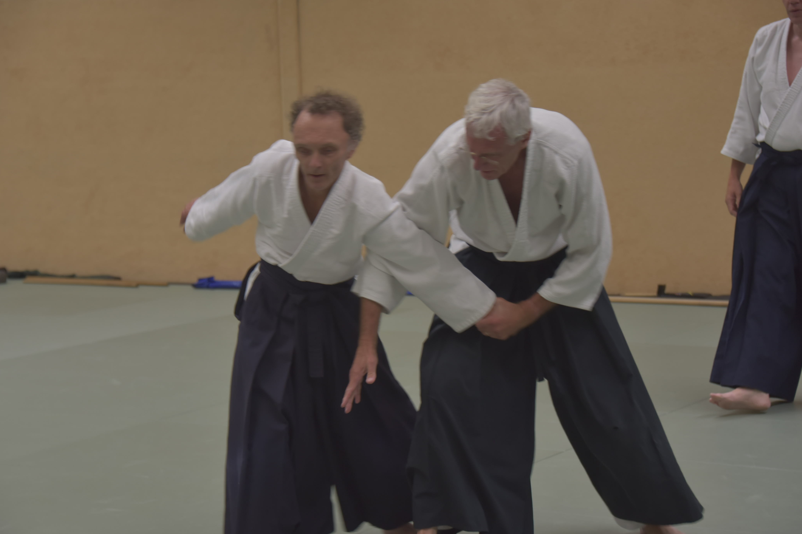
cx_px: 410
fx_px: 2183
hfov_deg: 20.8
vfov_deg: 14.0
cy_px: 283
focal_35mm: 98
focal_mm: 90
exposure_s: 1/100
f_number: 5.3
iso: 1400
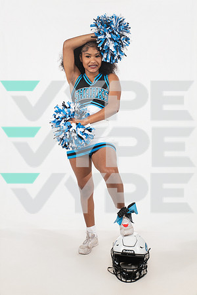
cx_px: 98
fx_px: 345
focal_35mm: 42
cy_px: 148
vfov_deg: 46.4
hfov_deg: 31.9
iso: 500
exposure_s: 1/320
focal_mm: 42
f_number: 7.1
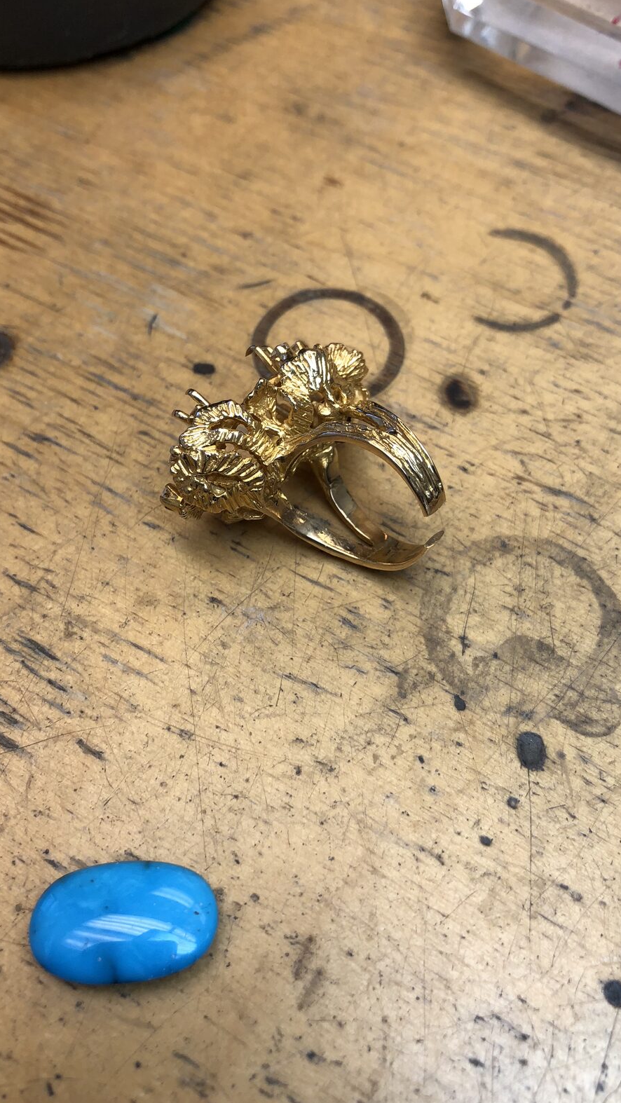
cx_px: 339
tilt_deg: -60.2
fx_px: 907
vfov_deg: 62.6
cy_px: 547
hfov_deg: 37.8
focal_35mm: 31
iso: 25
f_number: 1.8
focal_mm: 4
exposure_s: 1/120
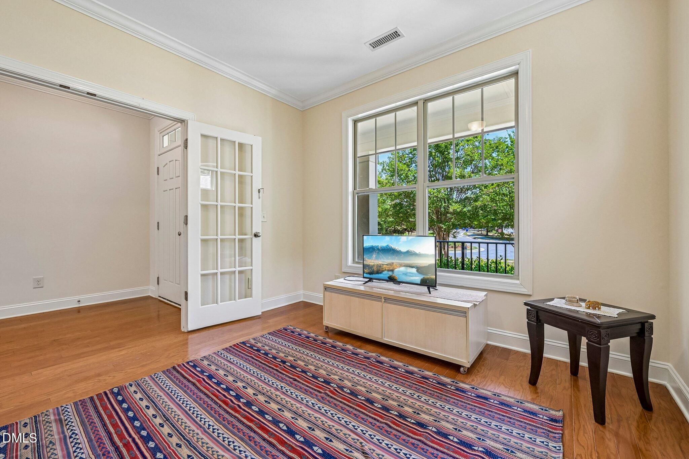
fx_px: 287
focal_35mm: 15
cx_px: 344
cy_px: 230
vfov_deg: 77.3
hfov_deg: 100.4
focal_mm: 15
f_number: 8
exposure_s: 1/15
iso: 250
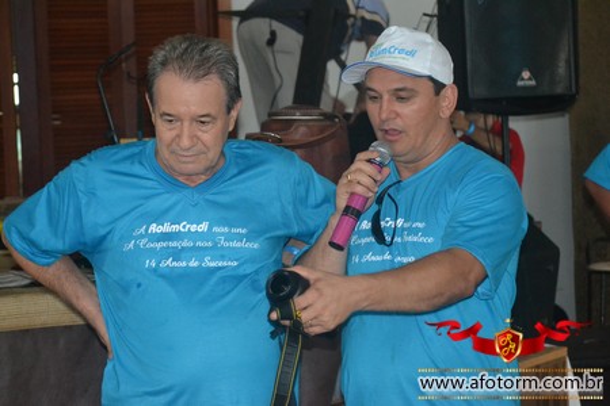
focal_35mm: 99
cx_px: 305
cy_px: 203
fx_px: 1677
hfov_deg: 20.6
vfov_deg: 13.8
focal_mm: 66
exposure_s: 1/60
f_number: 5.3
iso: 3200
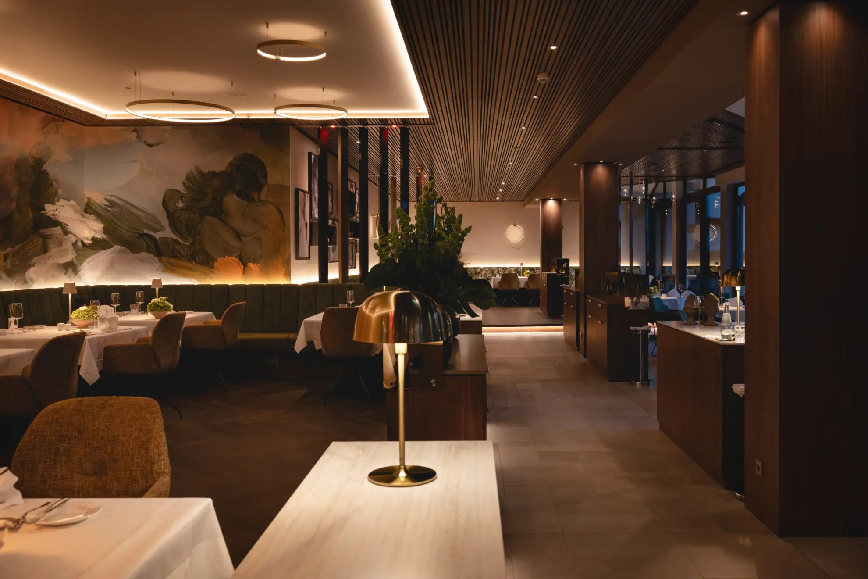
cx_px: 434
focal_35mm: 32
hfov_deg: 58.0
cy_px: 290
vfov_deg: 40.5
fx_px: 784
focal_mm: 32.5
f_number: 8
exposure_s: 1/3
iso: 200
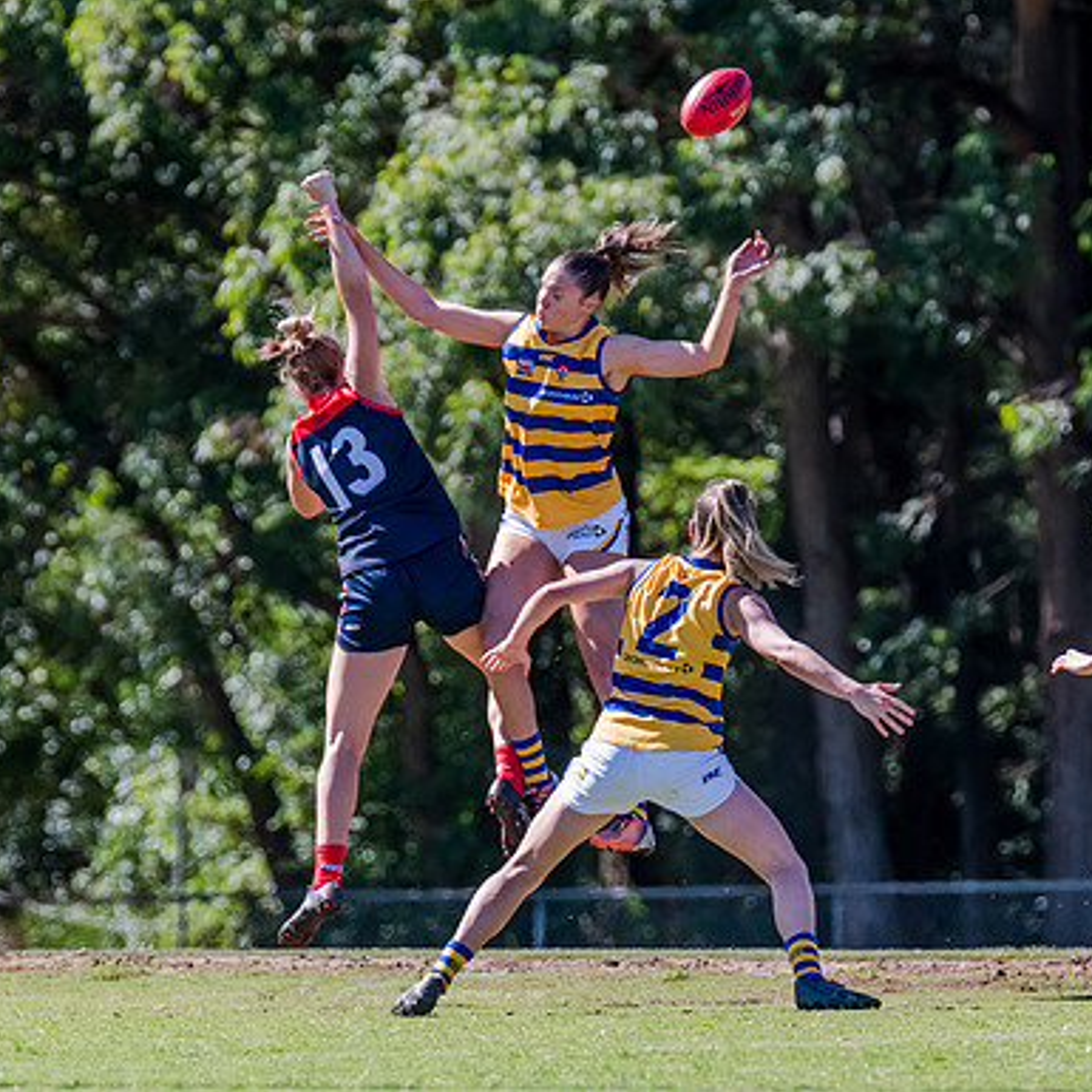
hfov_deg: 2.5
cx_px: 636
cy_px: 603
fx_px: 24805
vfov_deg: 2.5
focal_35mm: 695
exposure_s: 1/1600
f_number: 6.3
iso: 1000
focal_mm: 420
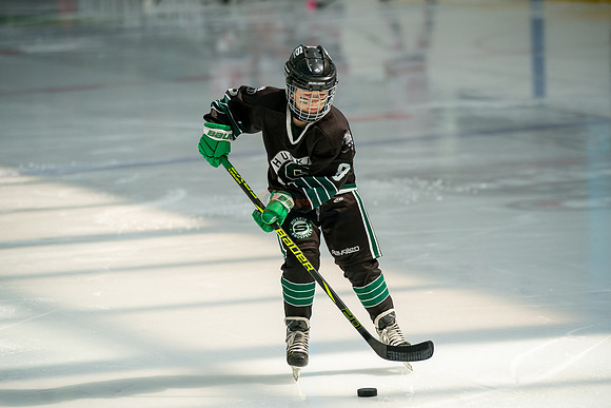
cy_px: 204
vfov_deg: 6.2
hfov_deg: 9.3
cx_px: 306
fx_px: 3752
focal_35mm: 221
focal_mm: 221
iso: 1600
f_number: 3.5
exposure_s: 1/4000
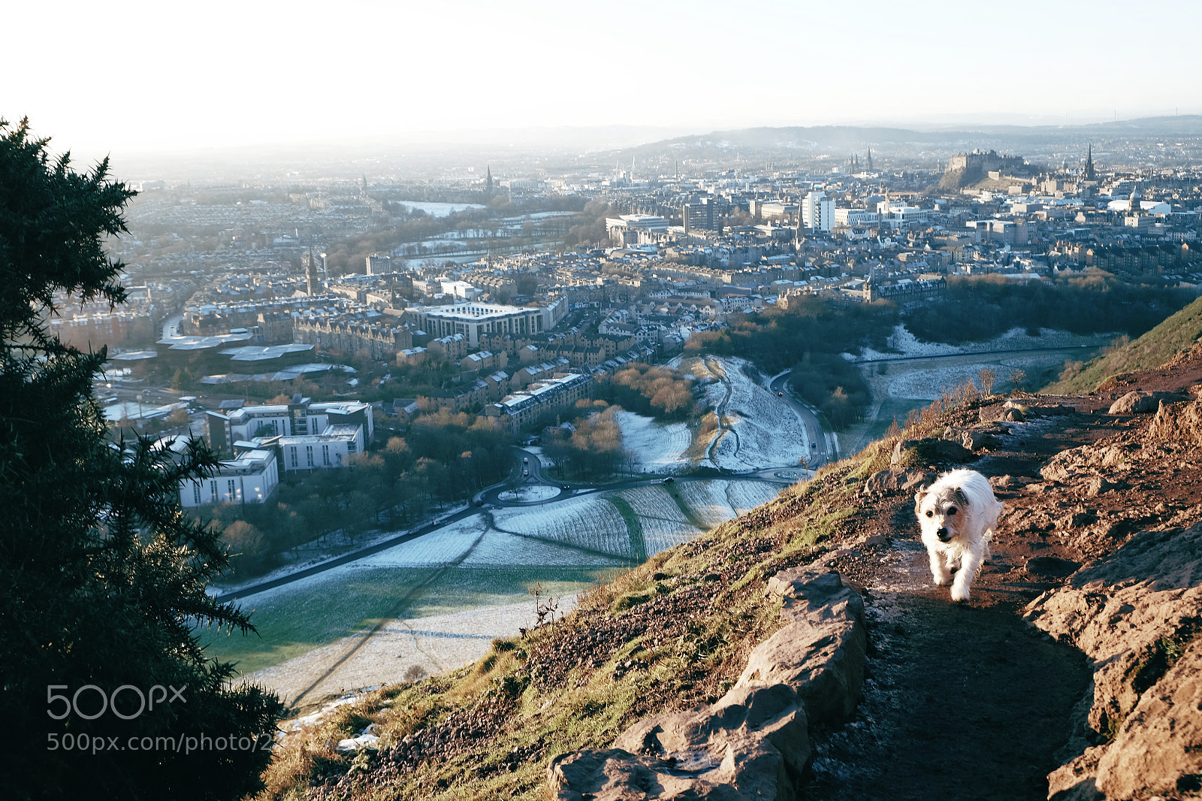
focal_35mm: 40
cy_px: 400
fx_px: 1335
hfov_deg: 48.5
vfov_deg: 33.4
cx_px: 601
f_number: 7.1
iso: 200
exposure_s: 1/58
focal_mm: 26.5
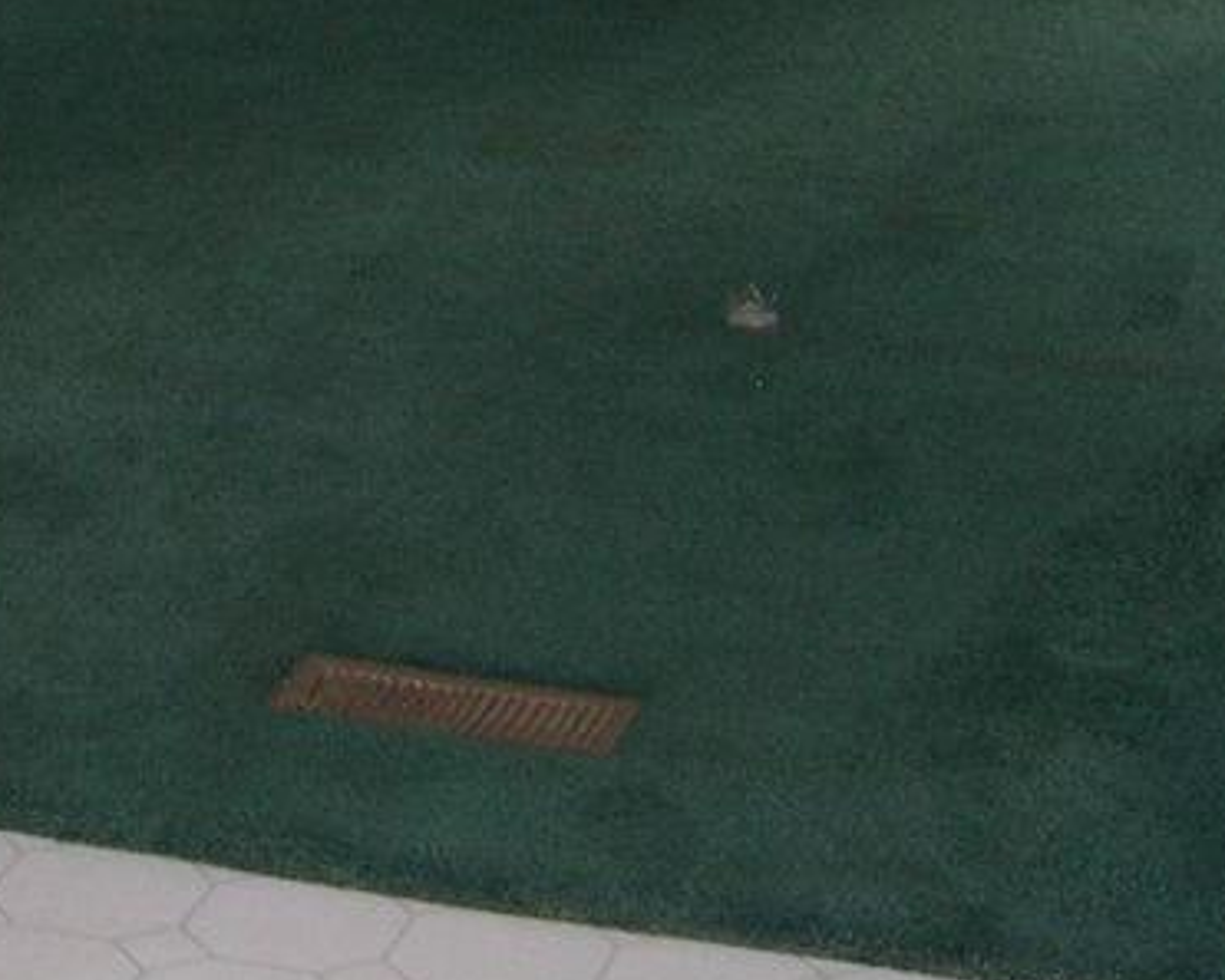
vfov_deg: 11.5
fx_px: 4642
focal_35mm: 128
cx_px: 112
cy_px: -561
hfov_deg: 14.9
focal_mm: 8
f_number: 2.8
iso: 187
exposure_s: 1/60
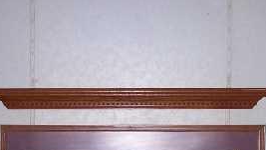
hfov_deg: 21.0
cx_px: 137
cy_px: 157
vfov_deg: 11.7
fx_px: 719
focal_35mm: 102
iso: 100
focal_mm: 8
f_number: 2.8
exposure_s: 1/60
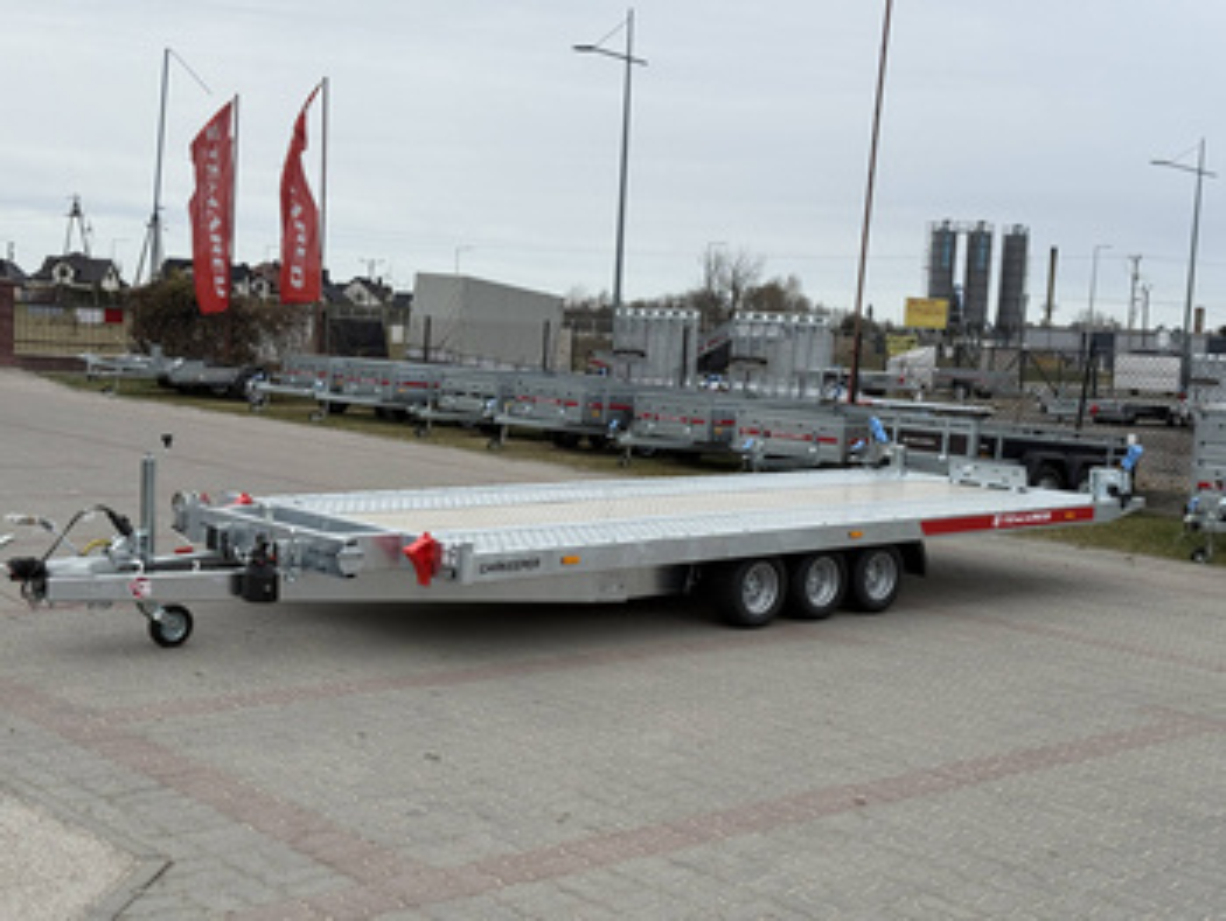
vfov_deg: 30.3
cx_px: 613
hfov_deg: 39.6
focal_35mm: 48
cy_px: 460
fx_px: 1701
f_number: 1.78
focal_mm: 6.76
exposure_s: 1/5208
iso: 64
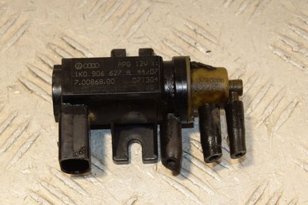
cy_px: 96
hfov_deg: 17.5
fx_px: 1001
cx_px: 144
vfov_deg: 11.7
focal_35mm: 117
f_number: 7.1
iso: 800
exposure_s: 1/200
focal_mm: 58
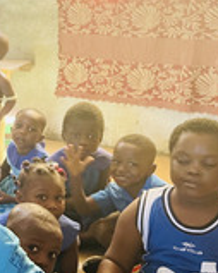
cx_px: -94
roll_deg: +1.3
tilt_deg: -15.8
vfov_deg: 27.9
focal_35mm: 68
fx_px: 549
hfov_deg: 19.9
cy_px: 119
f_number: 1.5
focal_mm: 5.7
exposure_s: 1/60
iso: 200
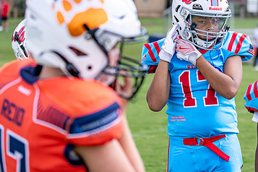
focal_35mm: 135
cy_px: 60
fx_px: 967
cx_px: 207
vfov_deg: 10.2
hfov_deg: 15.1
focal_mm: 70
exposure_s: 1/1000
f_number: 2.8
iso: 100
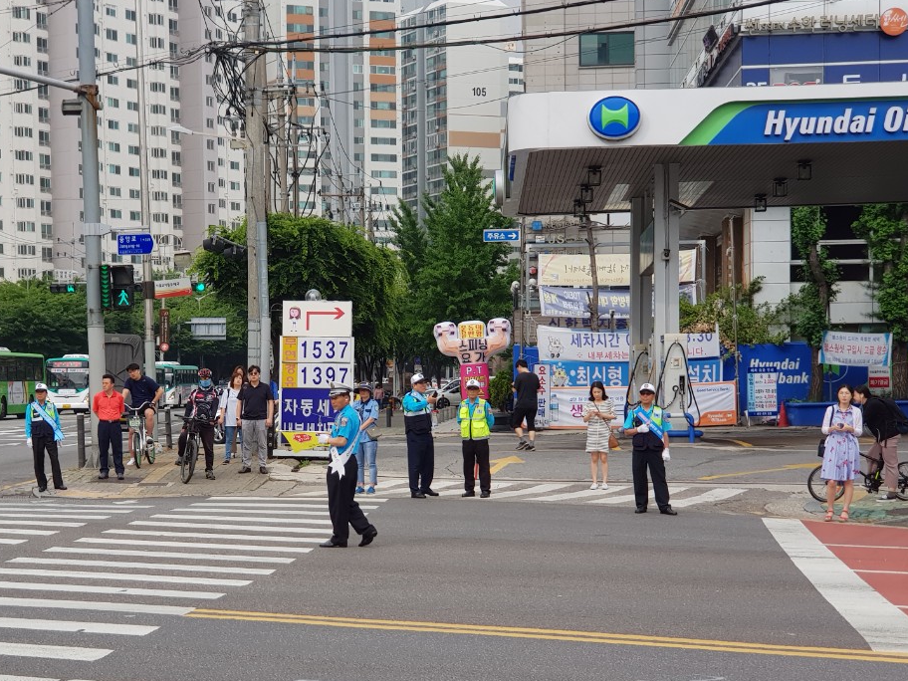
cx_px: 338
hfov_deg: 26.6
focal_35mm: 73
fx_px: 1915
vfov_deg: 20.1
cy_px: 400
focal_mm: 6
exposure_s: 1/312
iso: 25
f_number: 2.4
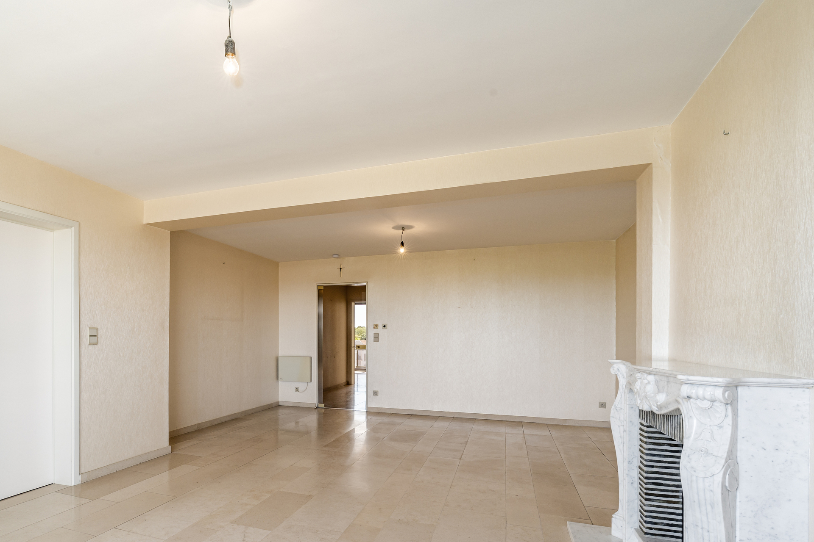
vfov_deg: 61.2
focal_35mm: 20
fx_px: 452
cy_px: 335
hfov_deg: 82.8
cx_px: 320
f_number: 11
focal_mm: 16
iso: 250
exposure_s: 1/13
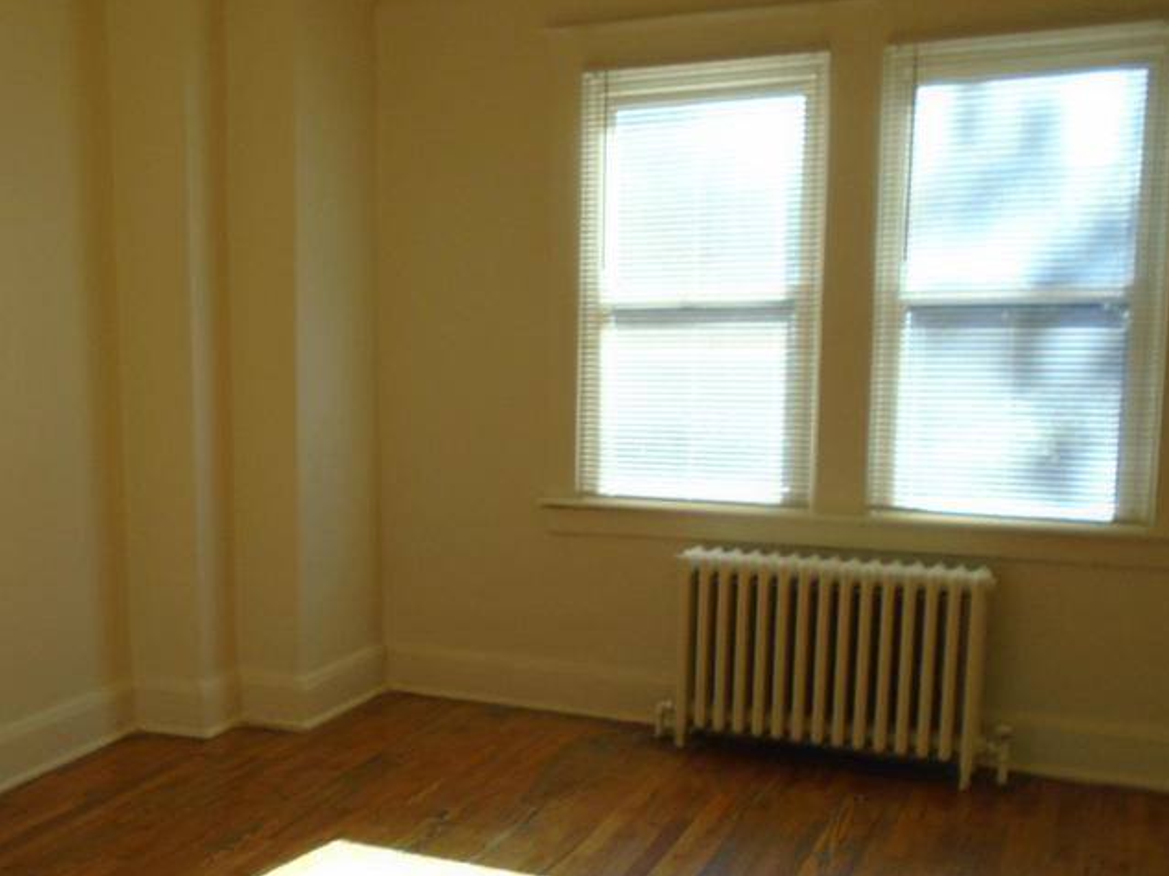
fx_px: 1418
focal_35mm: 42
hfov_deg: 43.7
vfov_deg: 34.1
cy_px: 557
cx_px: 323
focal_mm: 4.6
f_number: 3.2
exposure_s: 1/125
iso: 100
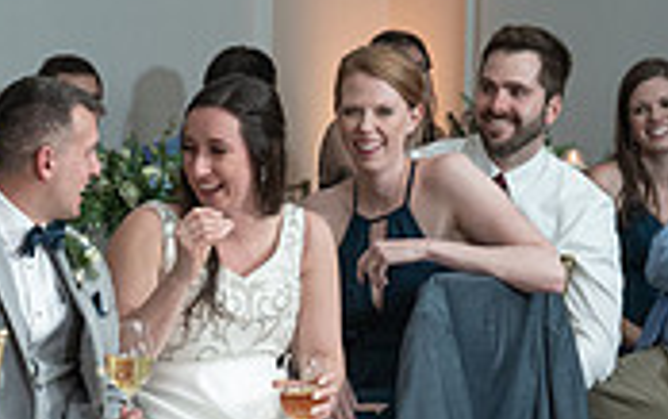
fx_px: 3625
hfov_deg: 10.3
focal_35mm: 199
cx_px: -185
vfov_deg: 6.6
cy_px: 438
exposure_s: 1/200
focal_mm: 56
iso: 2000
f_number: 5
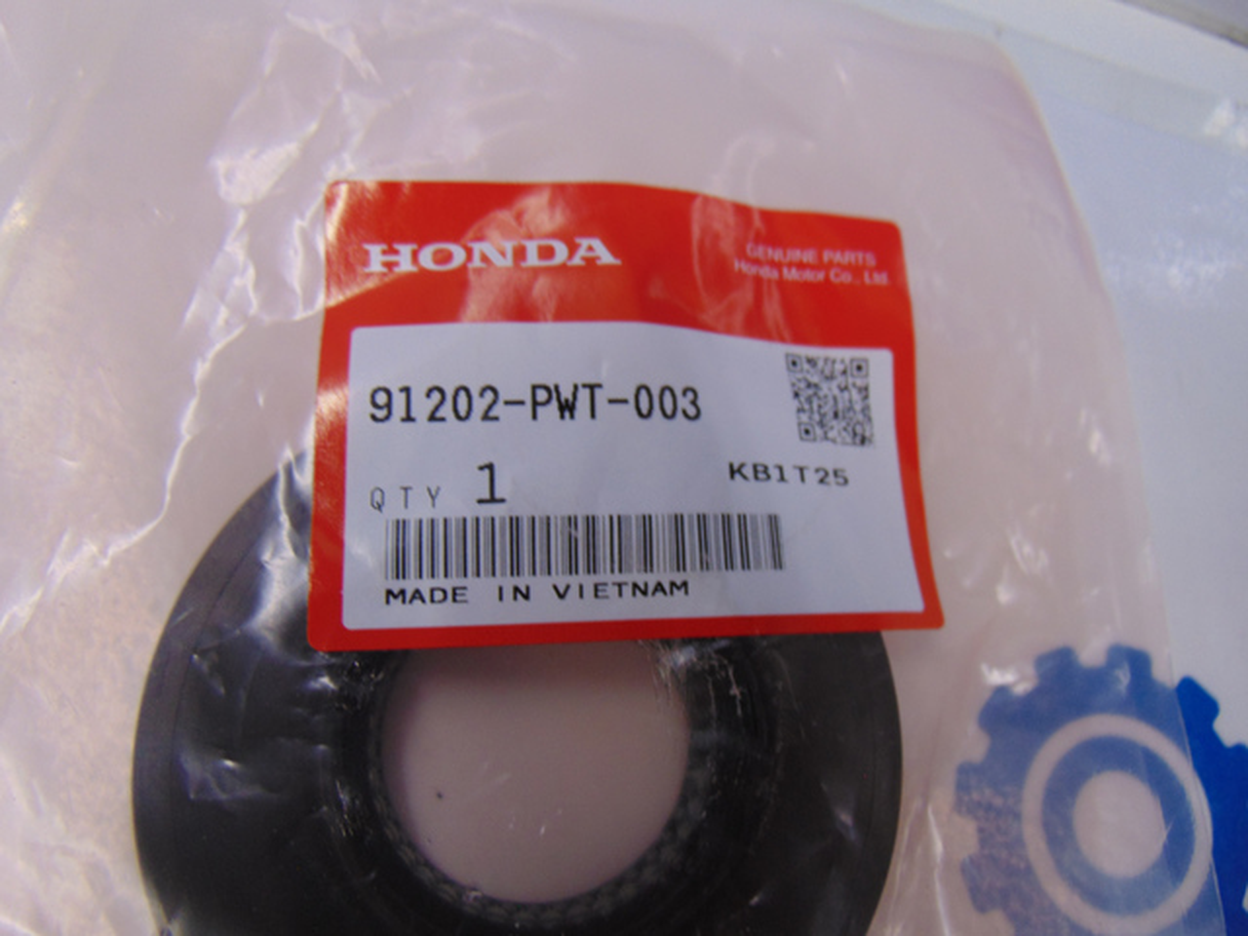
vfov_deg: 54.9
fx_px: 901
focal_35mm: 25
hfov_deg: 69.4
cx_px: 624
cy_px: 468
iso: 80
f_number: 3
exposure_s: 1/30
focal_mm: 4.5
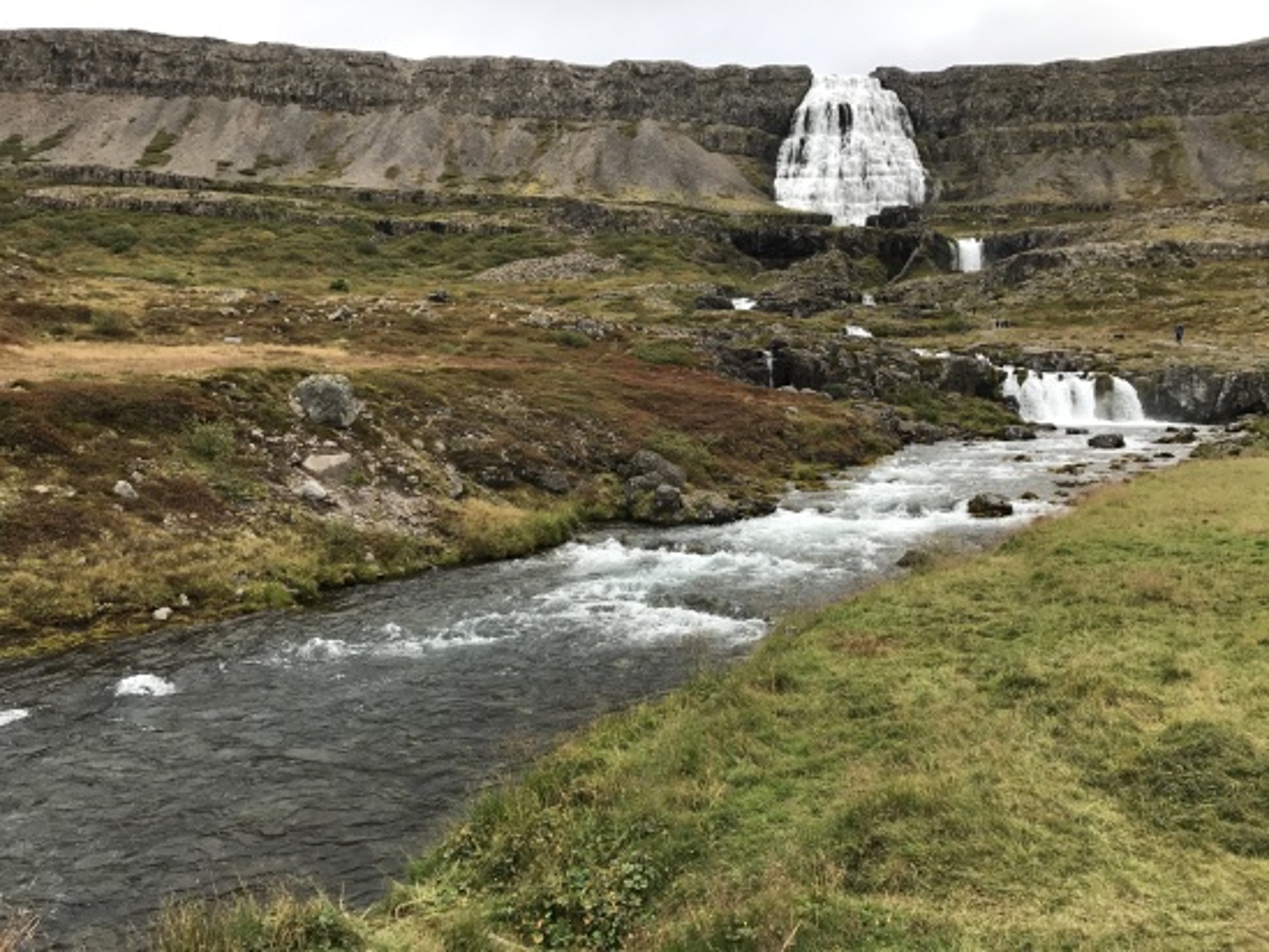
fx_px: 1027
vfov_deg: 49.8
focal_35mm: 28
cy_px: 476
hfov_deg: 63.4
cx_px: 634
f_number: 1.8
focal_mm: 3.99
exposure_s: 1/573
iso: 20
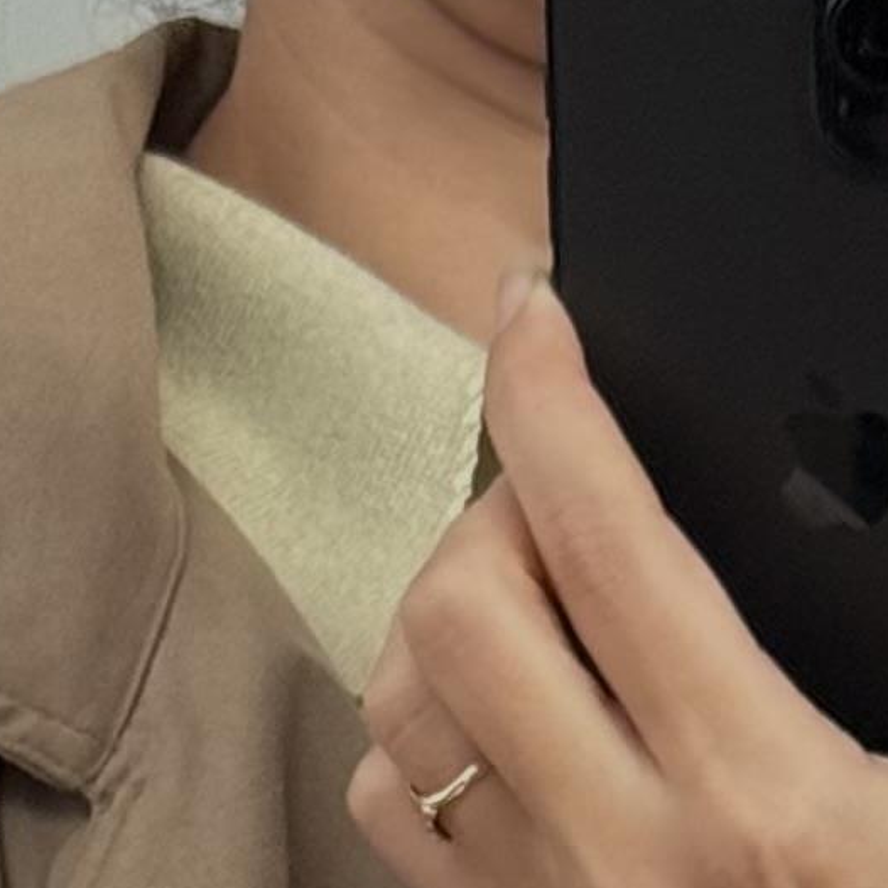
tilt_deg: -30.0
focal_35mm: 325
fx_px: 9432
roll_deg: +2.2
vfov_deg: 4.9
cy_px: 3385
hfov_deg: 5.4
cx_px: 829
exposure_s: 1/60
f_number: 1.78
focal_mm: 6.76
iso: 160
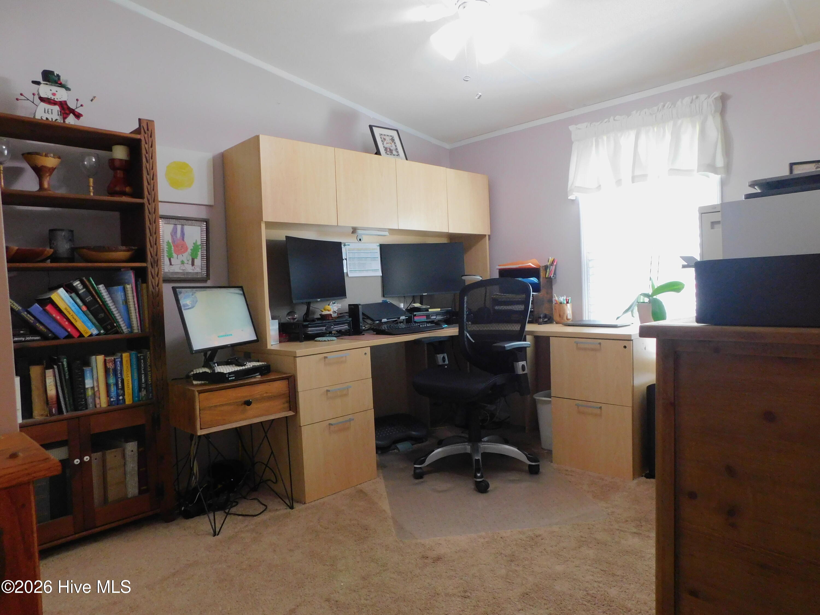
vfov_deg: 58.9
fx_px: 545
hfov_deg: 73.9
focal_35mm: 23
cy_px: 308
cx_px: 410
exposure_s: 1/30
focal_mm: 4
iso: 400
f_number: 3
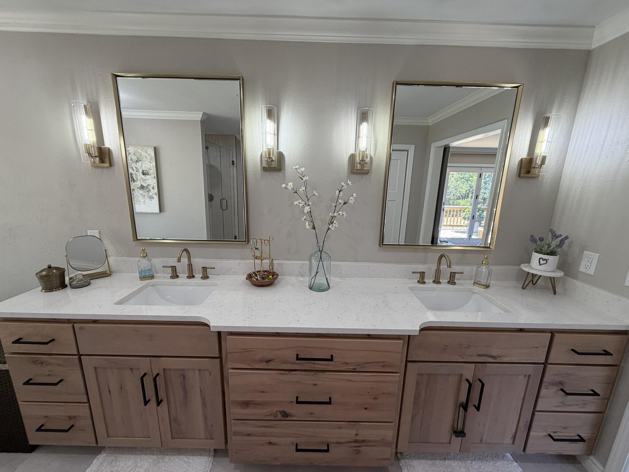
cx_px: 314
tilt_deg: -12.4
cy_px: 236
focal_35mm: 14
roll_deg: -1.2
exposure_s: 1/120
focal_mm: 2.22
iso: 125
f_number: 2.2
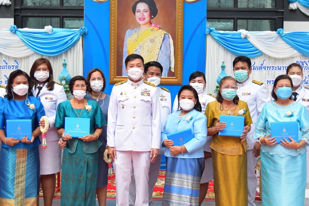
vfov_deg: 25.0
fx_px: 463
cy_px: 108
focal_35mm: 54
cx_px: 140
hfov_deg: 36.9
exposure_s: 1/1000
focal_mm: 26
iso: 400
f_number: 2.8
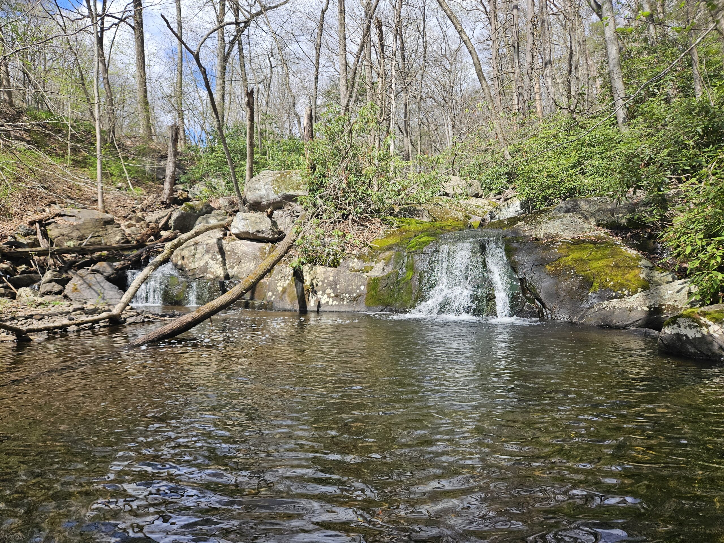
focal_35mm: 23
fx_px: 481
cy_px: 272
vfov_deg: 58.9
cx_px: 362
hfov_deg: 73.9
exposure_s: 1/1238
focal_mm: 5.4
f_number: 1.8
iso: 40
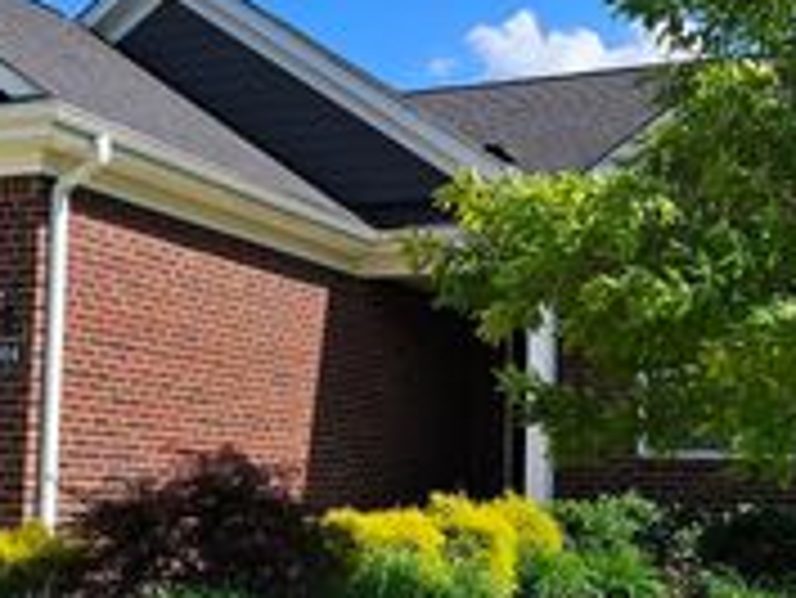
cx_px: 391
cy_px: 326
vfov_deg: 22.6
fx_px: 1496
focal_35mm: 65
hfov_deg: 29.8
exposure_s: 1/1925
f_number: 1.8
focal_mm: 5.4
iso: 25
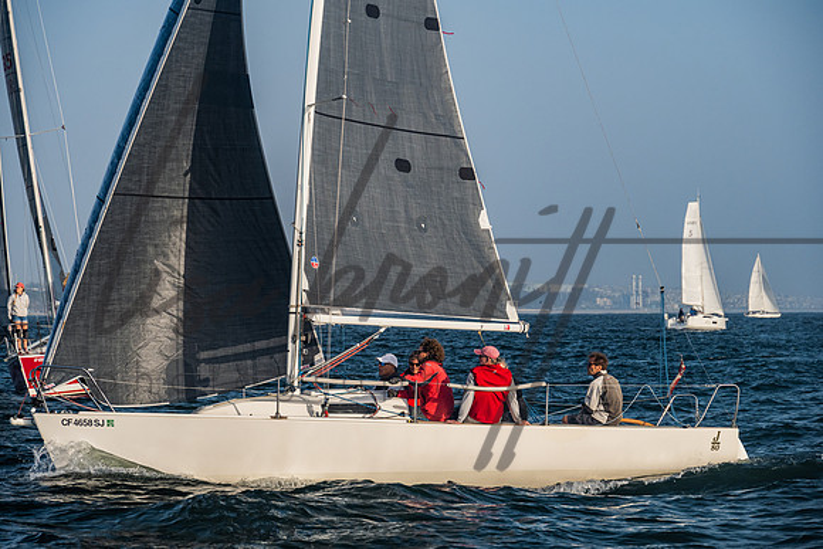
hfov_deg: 13.2
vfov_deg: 8.8
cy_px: 275
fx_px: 3553
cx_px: 420
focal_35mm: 155
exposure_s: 1/1000
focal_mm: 150
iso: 400
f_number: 8
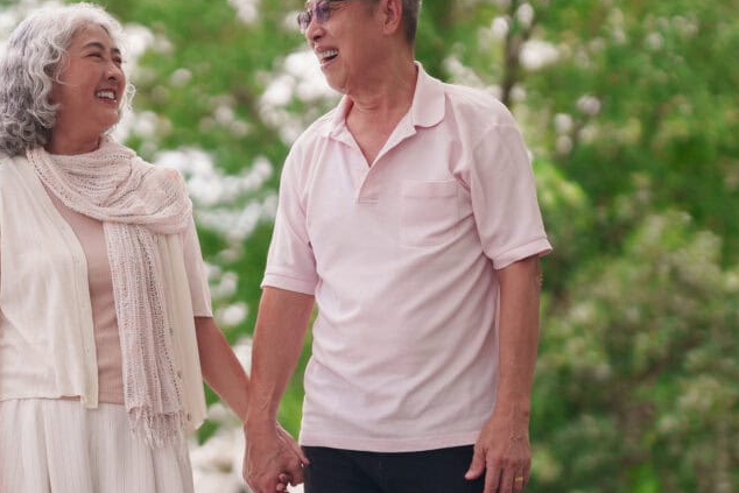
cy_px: 122
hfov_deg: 14.3
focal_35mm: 142
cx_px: 80
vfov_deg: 9.6
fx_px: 2915
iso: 500
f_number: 1.2
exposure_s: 1/2000
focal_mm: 50
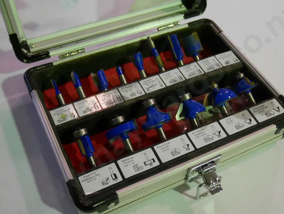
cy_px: 114
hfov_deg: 42.9
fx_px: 361
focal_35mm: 44
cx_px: 159
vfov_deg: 32.9
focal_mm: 18
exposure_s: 1/200
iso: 3200
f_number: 4.2
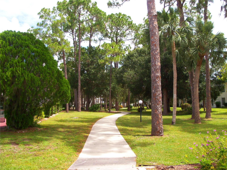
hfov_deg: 52.6
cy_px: 85
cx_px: 114
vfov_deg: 40.7
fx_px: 230
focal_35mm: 35
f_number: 3
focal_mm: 6.3
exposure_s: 1/500
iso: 64
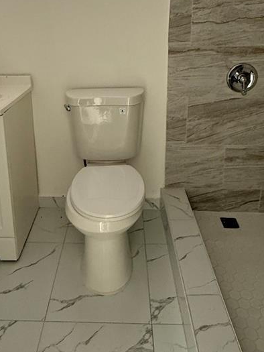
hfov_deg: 44.1
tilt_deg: -14.4
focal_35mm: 32
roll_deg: -0.5
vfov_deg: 54.5
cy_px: 93
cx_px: 116
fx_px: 325
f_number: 2.2
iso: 320
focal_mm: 2.22
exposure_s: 1/99
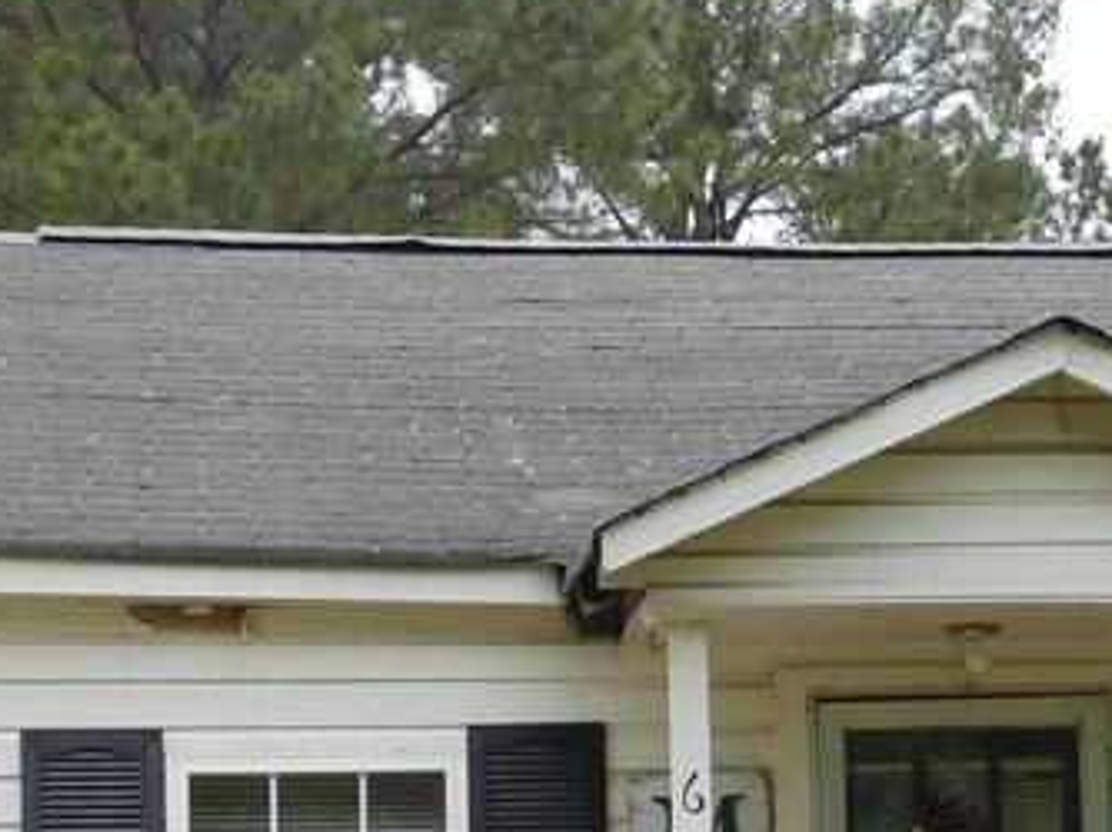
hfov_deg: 14.1
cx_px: 1045
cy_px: 912
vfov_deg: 10.6
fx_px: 4430
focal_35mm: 138
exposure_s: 1/400
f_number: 3.7
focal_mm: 8
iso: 125
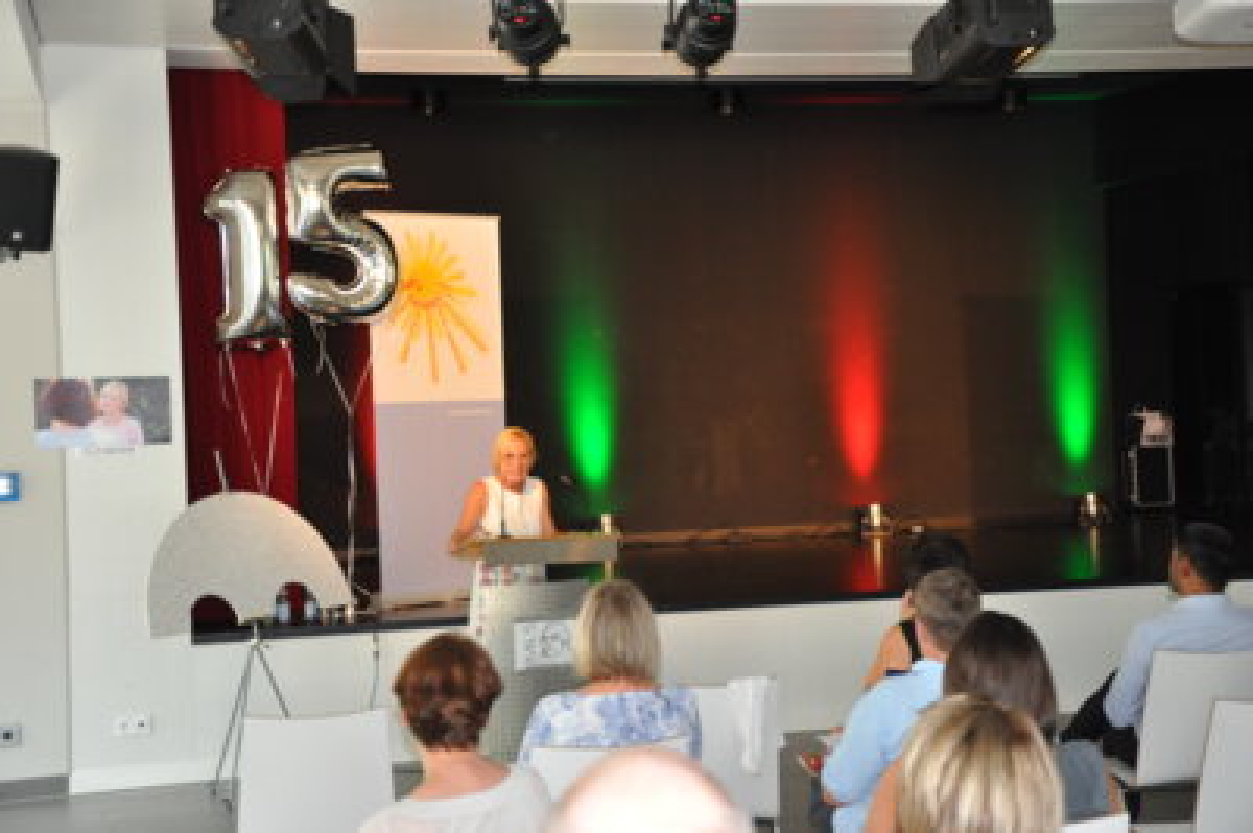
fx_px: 2087
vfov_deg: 22.6
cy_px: 416
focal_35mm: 60
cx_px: 626
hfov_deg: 33.4
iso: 800
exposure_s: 1/60
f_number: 4.5
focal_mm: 40
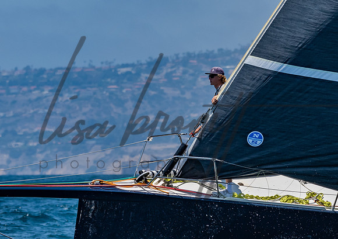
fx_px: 5199
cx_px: 169
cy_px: -12
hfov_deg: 3.7
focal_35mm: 544
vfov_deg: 2.6
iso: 320
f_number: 5.6
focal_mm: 220
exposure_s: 1/2000
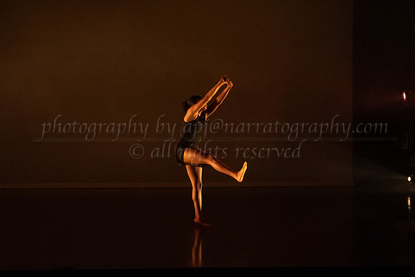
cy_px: 152
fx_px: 1137
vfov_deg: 13.9
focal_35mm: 99
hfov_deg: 20.7
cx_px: 209
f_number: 3.5
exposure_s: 1/320
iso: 4000
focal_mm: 75
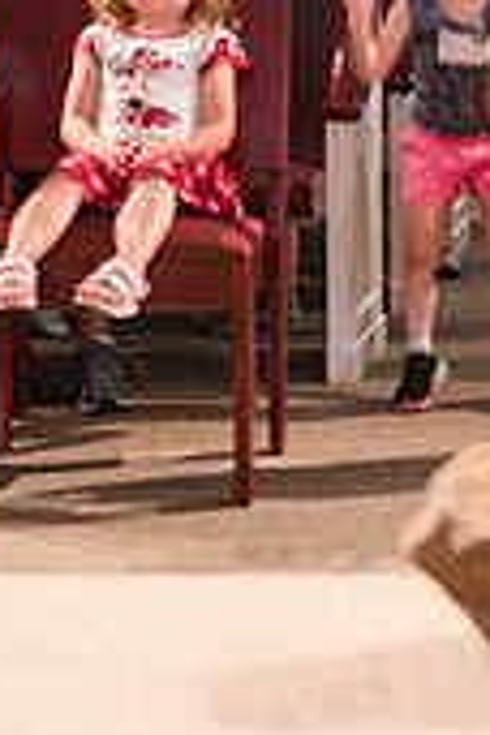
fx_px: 2572
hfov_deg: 10.5
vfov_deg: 16.1
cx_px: 714
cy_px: 73
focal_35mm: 126
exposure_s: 1/125
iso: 1800
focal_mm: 35
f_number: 2.8
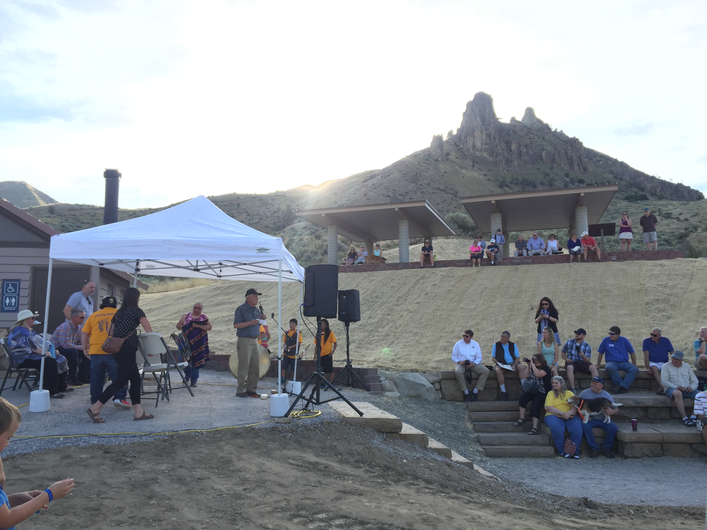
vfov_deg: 48.2
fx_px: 592
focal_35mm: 29
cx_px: 354
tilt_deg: +7.4
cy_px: 265
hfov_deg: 61.7
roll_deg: -0.8
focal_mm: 4.15
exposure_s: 1/434
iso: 32
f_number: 2.2
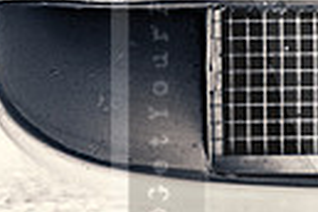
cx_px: 584
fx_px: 4037
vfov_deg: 3.0
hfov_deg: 4.5
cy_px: -33
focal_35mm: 457
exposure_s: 1/160
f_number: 4.5
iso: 160
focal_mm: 68
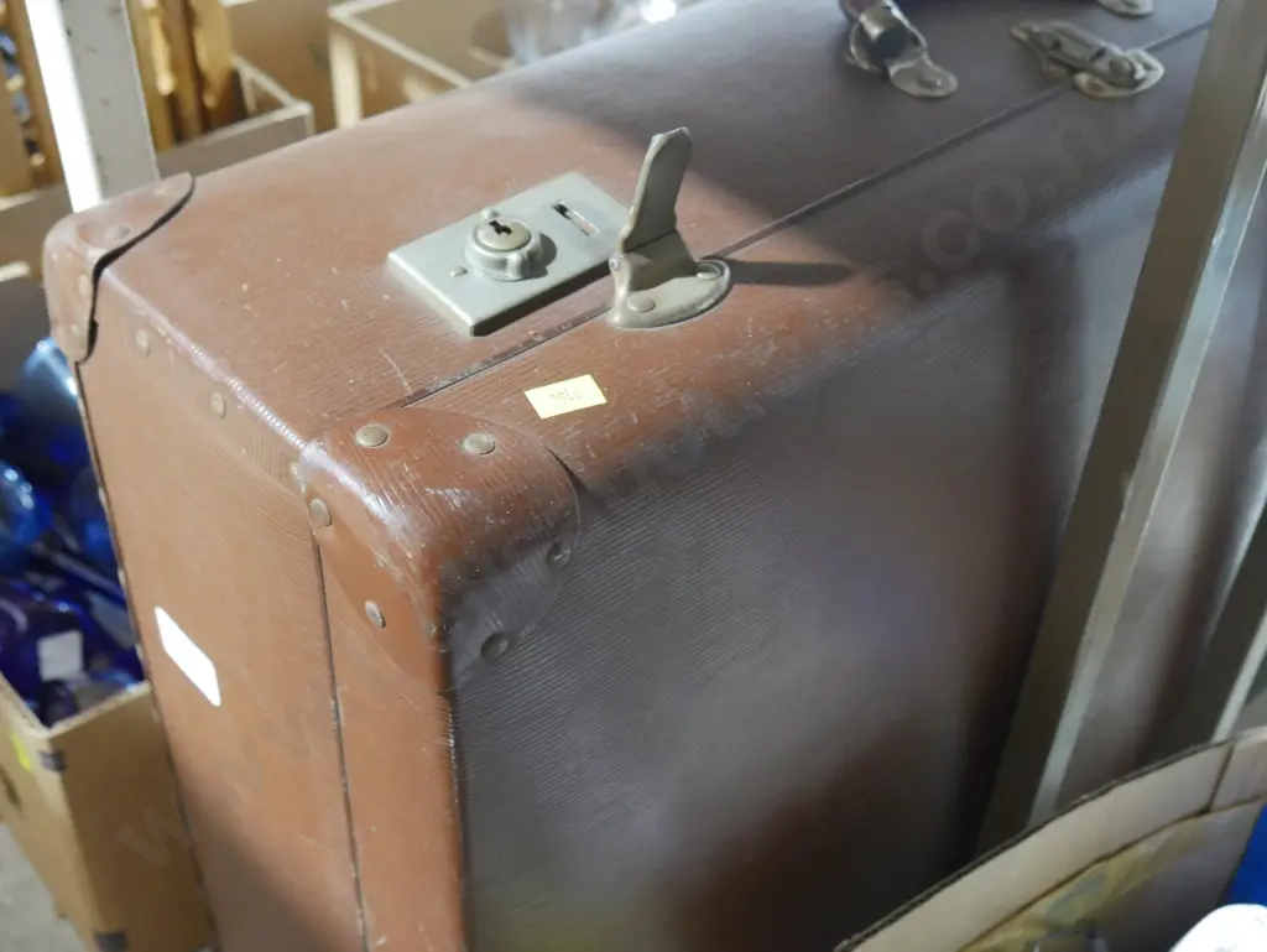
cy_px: 476
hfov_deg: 44.8
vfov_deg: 34.4
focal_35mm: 42
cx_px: 634
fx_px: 1538
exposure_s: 1/30
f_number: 4.6
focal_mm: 21
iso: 3200
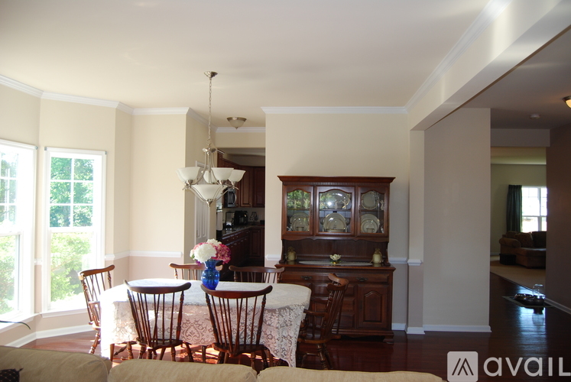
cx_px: 286
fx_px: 429
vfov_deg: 48.0
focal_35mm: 27
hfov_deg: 67.3
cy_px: 191
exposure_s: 1/60
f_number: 3.5
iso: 200
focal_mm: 18
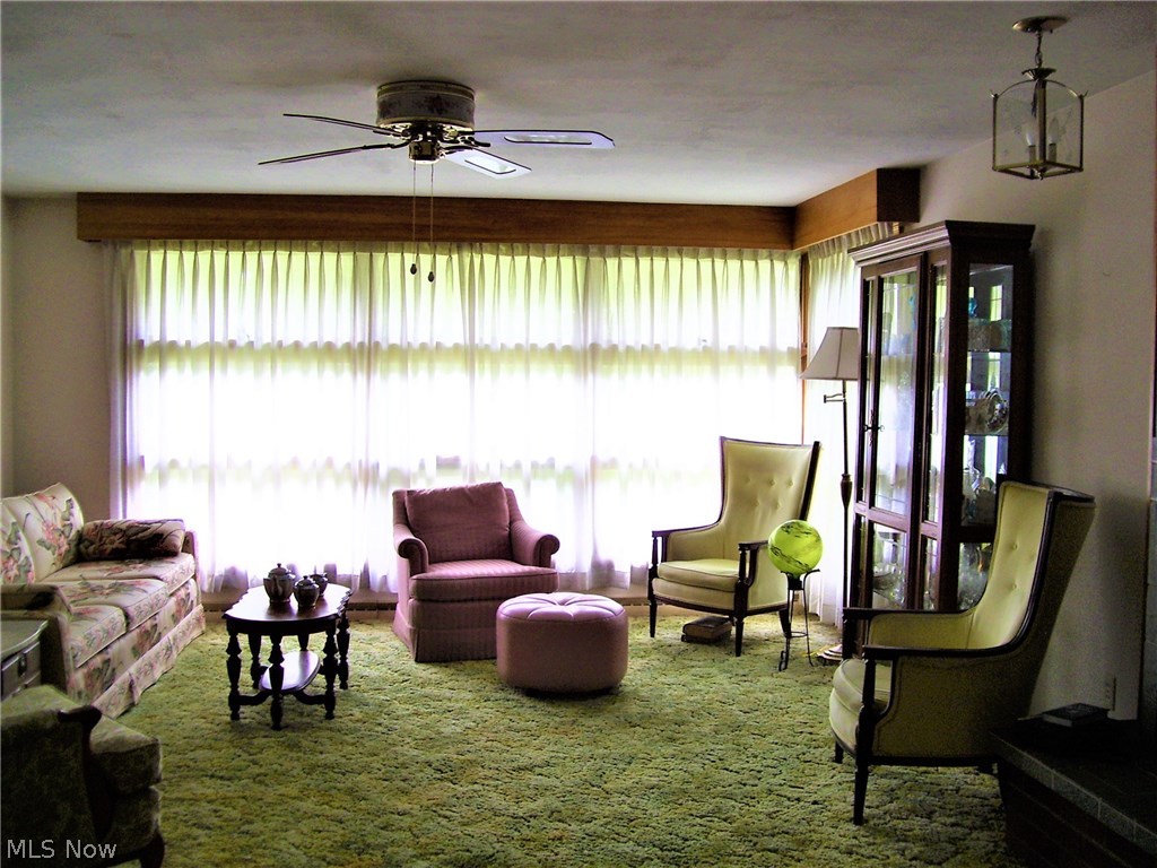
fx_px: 1203
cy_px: 434
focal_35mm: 36
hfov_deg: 51.4
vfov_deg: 39.7
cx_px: 578
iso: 80
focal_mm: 6
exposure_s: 1/60
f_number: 2.7
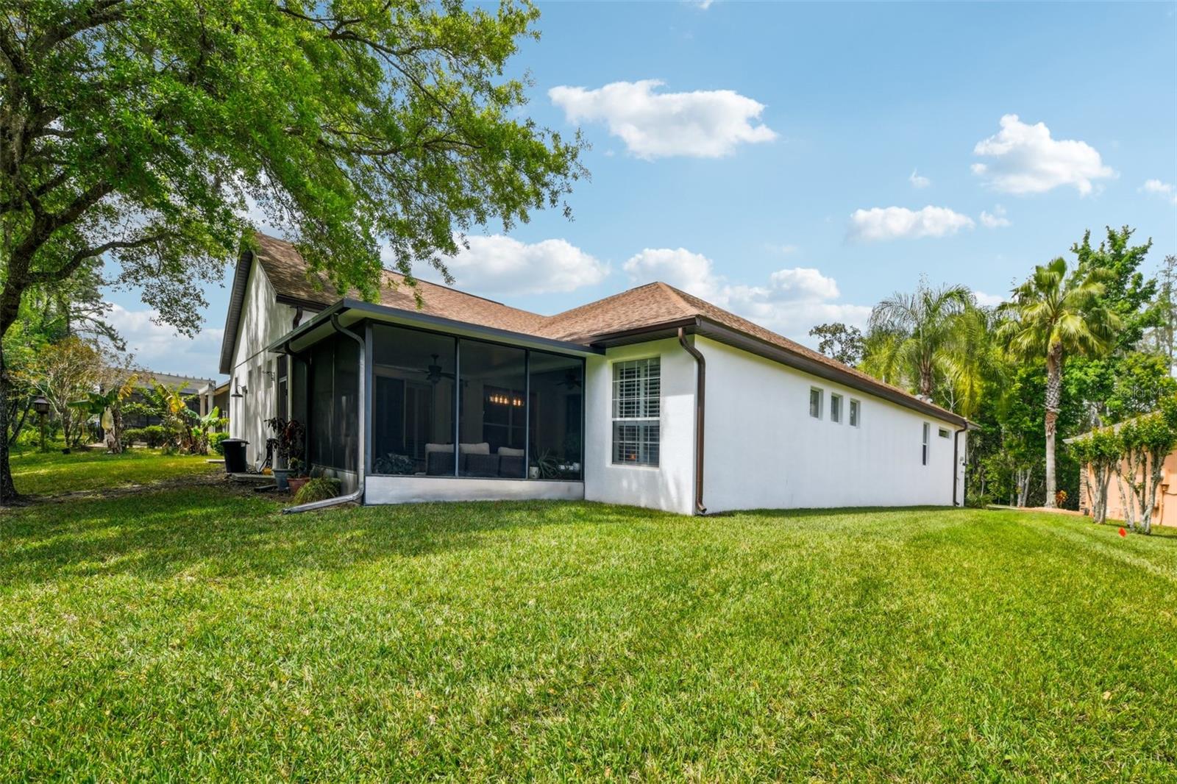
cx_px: 588
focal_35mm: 14
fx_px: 458
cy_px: 392
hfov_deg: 104.3
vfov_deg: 81.2
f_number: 8
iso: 400
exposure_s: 1/640
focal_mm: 14
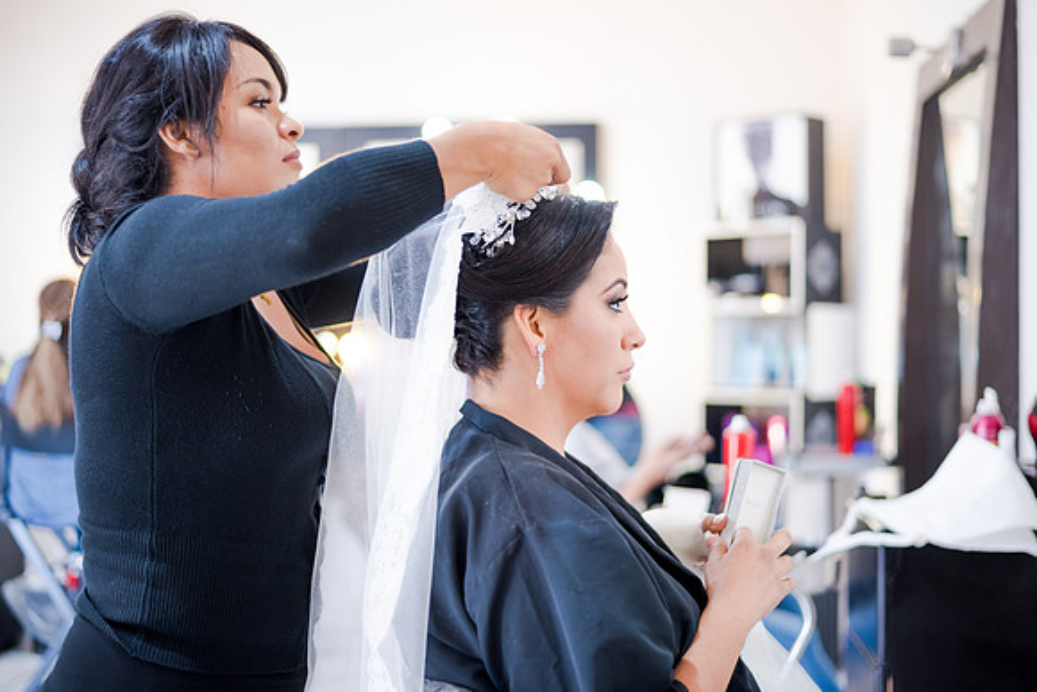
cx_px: 518
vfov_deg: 27.0
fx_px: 1441
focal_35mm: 50
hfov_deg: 39.6
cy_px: 346
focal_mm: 50
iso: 640
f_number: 1.8
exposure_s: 1/80
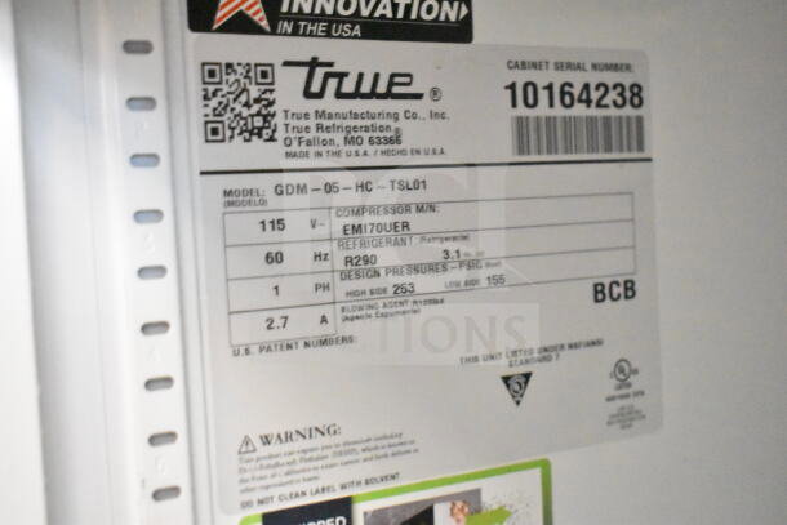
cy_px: 262
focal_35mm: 52
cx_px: 394
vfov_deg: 25.8
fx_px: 1148
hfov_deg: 37.8
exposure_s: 1/40
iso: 25600
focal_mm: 35
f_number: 4.5
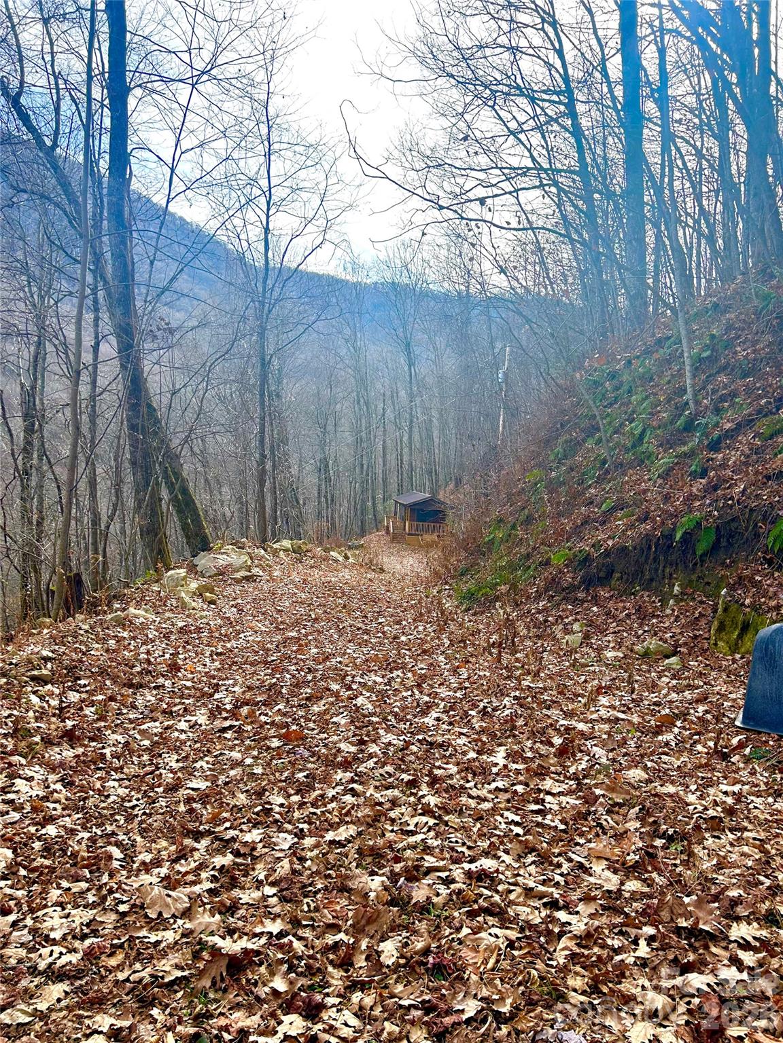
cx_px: 392
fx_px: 784
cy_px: 522
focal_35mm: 26
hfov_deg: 53.1
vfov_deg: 67.3
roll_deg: -4.0
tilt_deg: -3.8
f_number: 1.5
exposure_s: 1/1449
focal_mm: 5.7
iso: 50
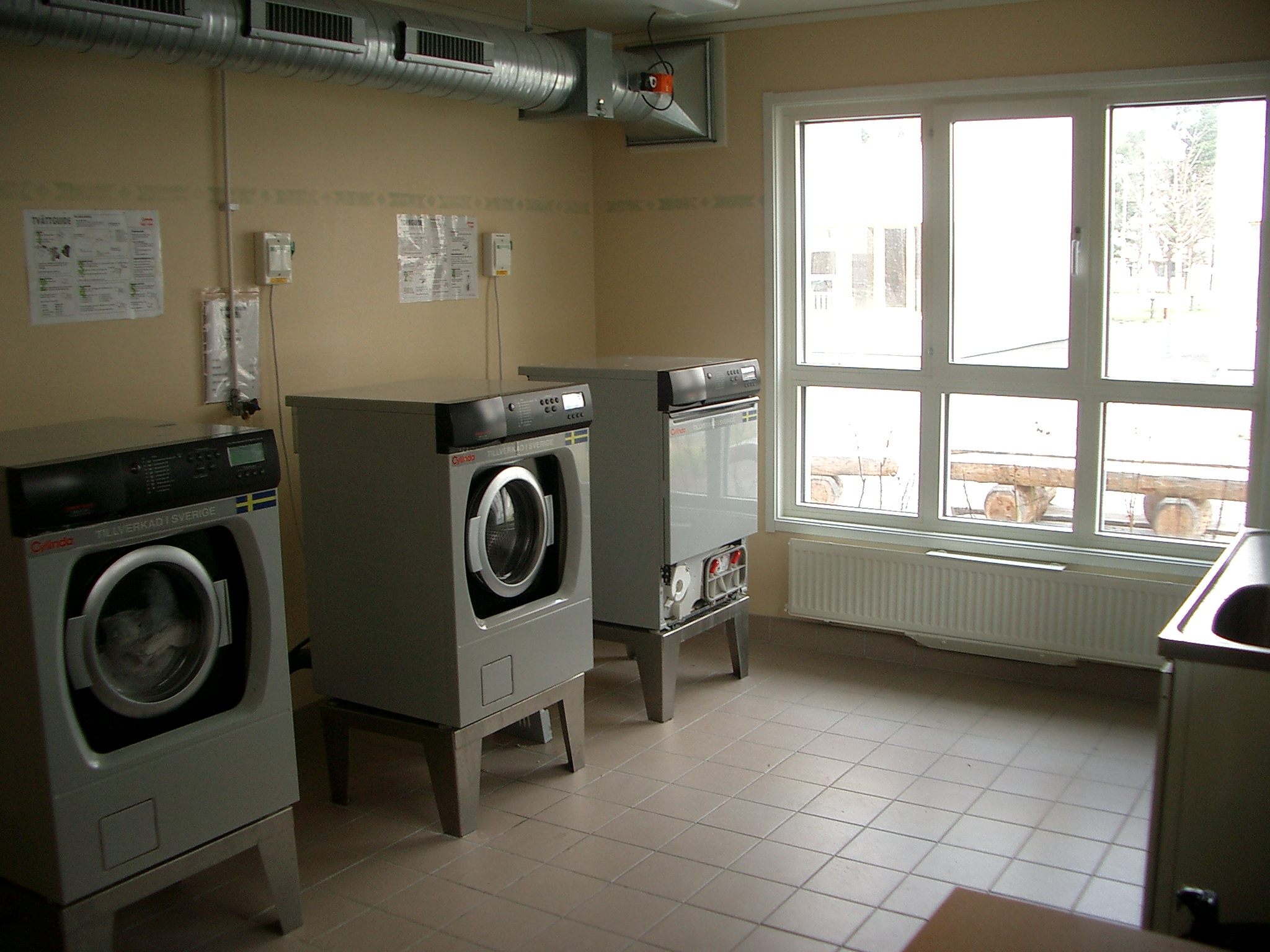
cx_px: 635
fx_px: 1284
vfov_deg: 40.7
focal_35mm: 35
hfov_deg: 52.6
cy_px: 476
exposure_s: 1/60
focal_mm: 5.8
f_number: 2.6
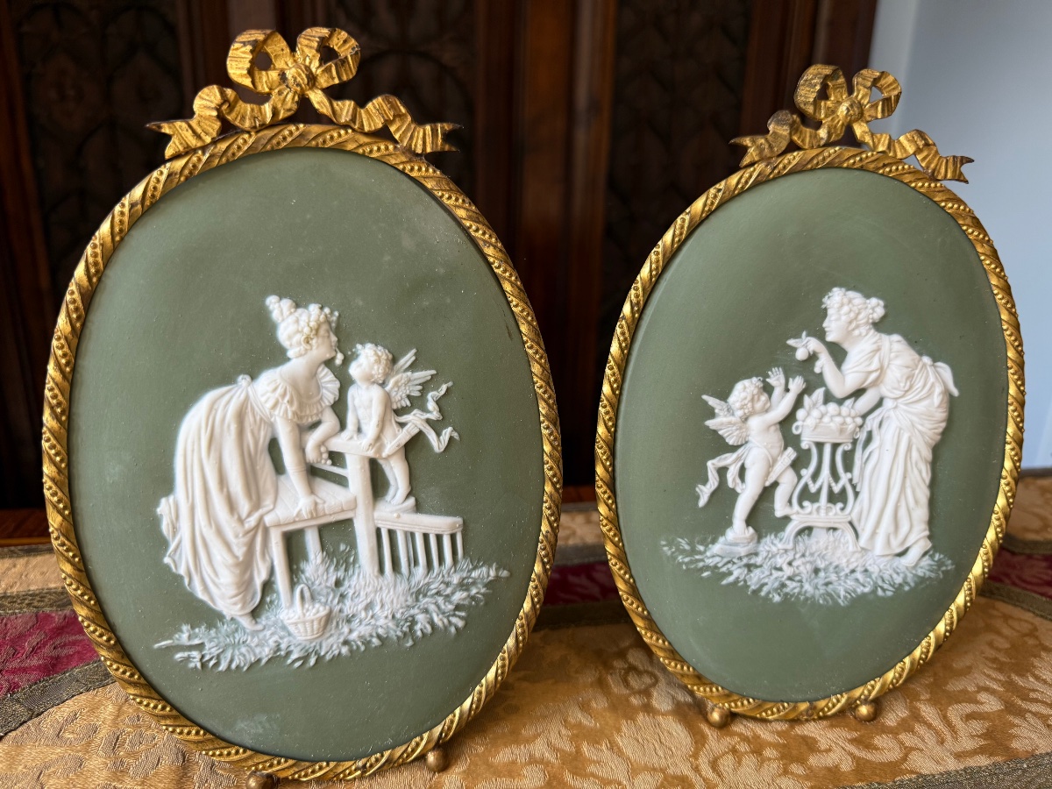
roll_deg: -1.4
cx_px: 526
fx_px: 729
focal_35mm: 24
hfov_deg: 71.6
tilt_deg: -17.6
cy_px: 394
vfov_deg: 56.8
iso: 160
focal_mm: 6.76
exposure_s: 1/121
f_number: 1.78
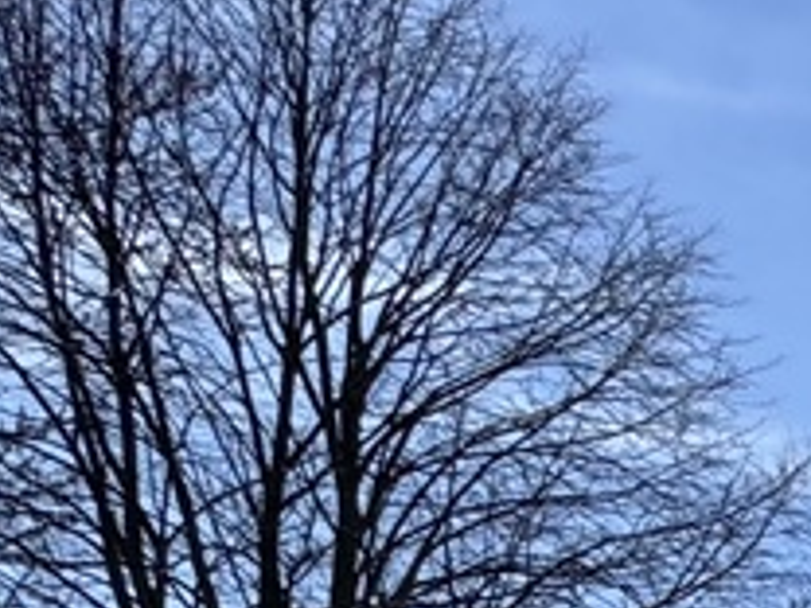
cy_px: 1434
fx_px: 2273
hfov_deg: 13.0
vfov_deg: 12.3
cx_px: 2141
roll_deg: -2.1
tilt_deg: -2.6
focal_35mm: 97
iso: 50
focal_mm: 2.22
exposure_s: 1/2584
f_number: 2.2
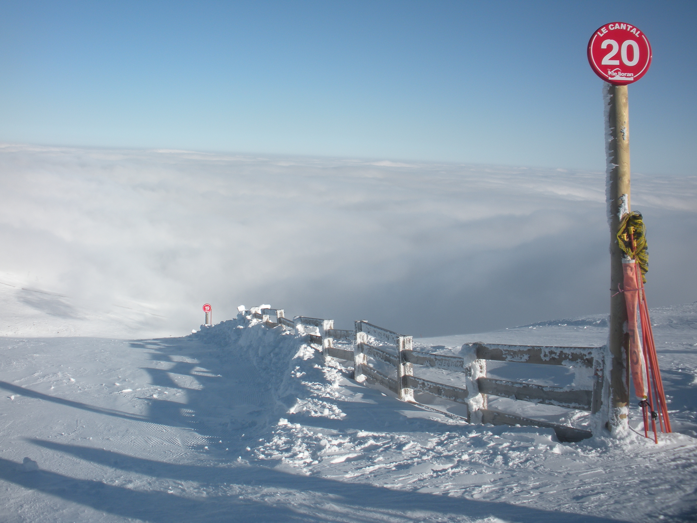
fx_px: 705
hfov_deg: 52.6
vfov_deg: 40.7
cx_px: 348
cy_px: 262
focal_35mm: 35
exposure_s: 1/561
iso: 64
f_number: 5.6
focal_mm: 6.3
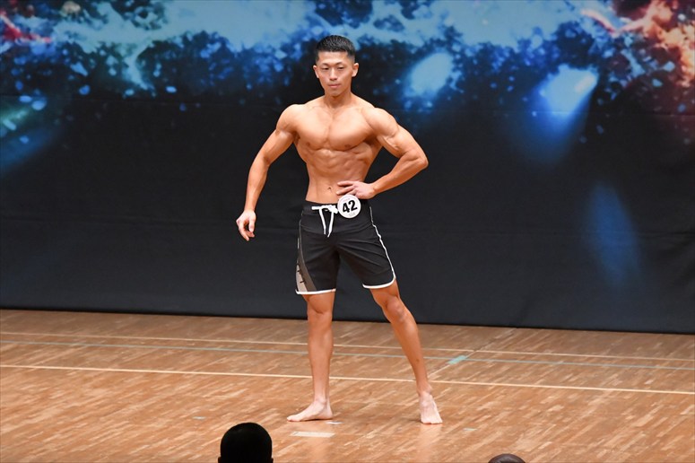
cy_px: 232
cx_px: 348
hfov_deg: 7.2
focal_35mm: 285
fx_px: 5499
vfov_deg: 4.8
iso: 8000
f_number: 5.6
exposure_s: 1/400
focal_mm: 190
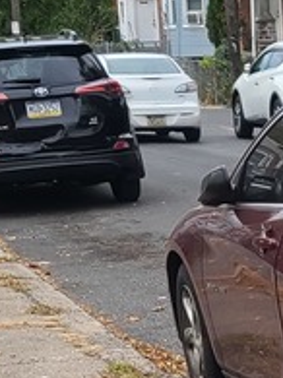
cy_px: 552
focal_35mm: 154
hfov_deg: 9.0
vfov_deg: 12.3
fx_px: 1681
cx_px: 572
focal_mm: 7
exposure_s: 1/120
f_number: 1.8
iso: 20
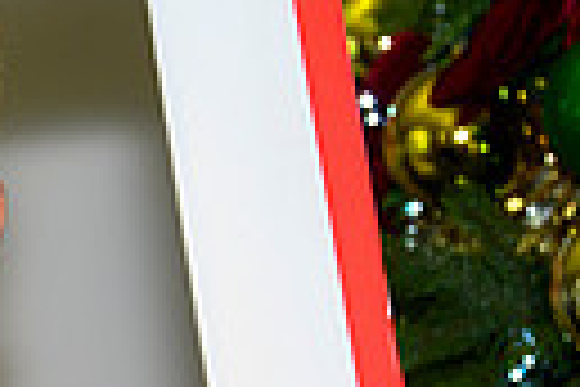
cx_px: -790
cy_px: 779
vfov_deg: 5.1
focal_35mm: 266
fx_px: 4285
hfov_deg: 7.3
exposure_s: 1/100
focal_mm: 55
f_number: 5
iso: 3200
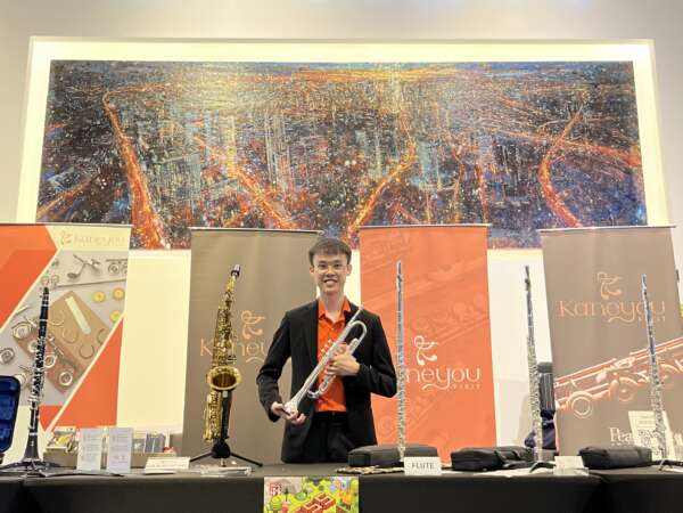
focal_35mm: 26
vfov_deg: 53.1
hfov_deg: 67.3
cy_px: 256
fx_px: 513
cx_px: 342
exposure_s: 1/25
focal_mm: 5.1
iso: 640
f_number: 1.6
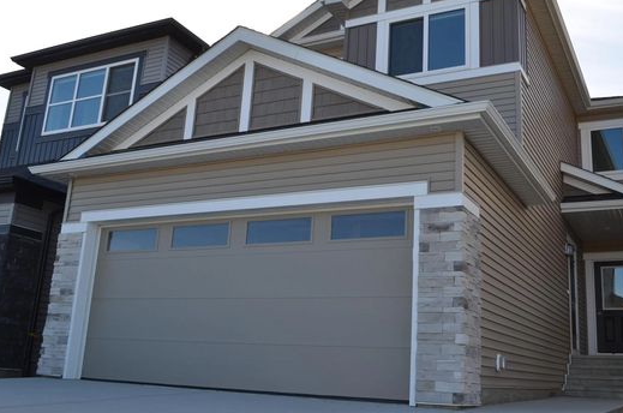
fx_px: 639
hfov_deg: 51.9
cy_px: 187
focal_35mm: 37
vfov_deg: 35.8
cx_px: 341
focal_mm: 20
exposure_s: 1/250
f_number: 6.3
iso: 100
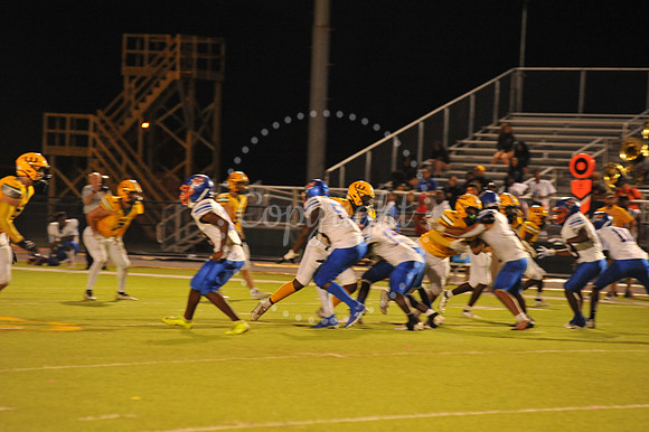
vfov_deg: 6.9
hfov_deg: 10.3
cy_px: 216
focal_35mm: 200
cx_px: 324
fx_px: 3603
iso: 3200
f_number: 4.5
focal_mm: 200
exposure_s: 1/160
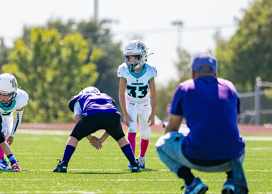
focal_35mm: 448
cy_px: 85
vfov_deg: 3.2
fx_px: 3464
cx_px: 130
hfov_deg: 4.5
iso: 125
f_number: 2.8
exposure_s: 1/2000
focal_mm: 200
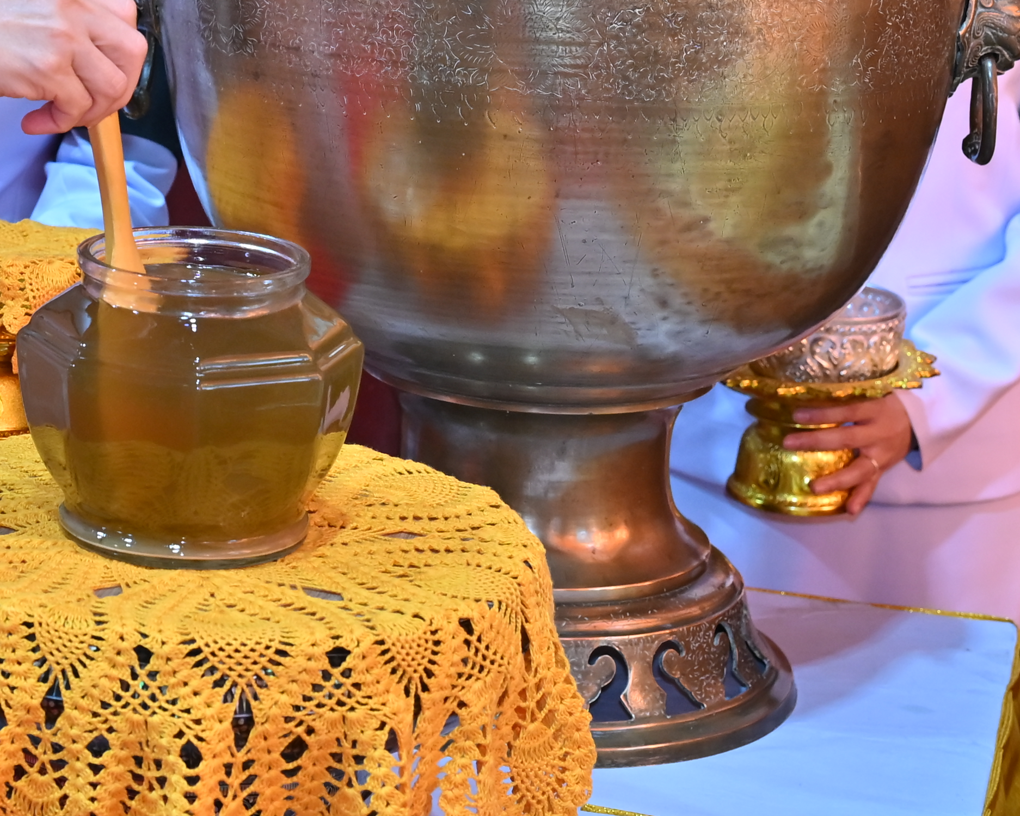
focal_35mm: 106
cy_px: -70
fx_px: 3200
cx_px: 40
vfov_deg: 14.2
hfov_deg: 17.7
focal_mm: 35
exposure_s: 1/200
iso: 1000
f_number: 4
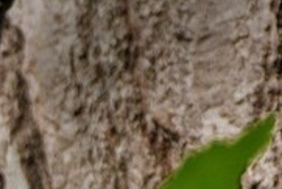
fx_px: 31060
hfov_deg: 0.5
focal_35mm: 3962
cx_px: -89
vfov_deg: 0.3
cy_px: 488
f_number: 8
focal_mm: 700
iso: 2500
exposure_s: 1/500
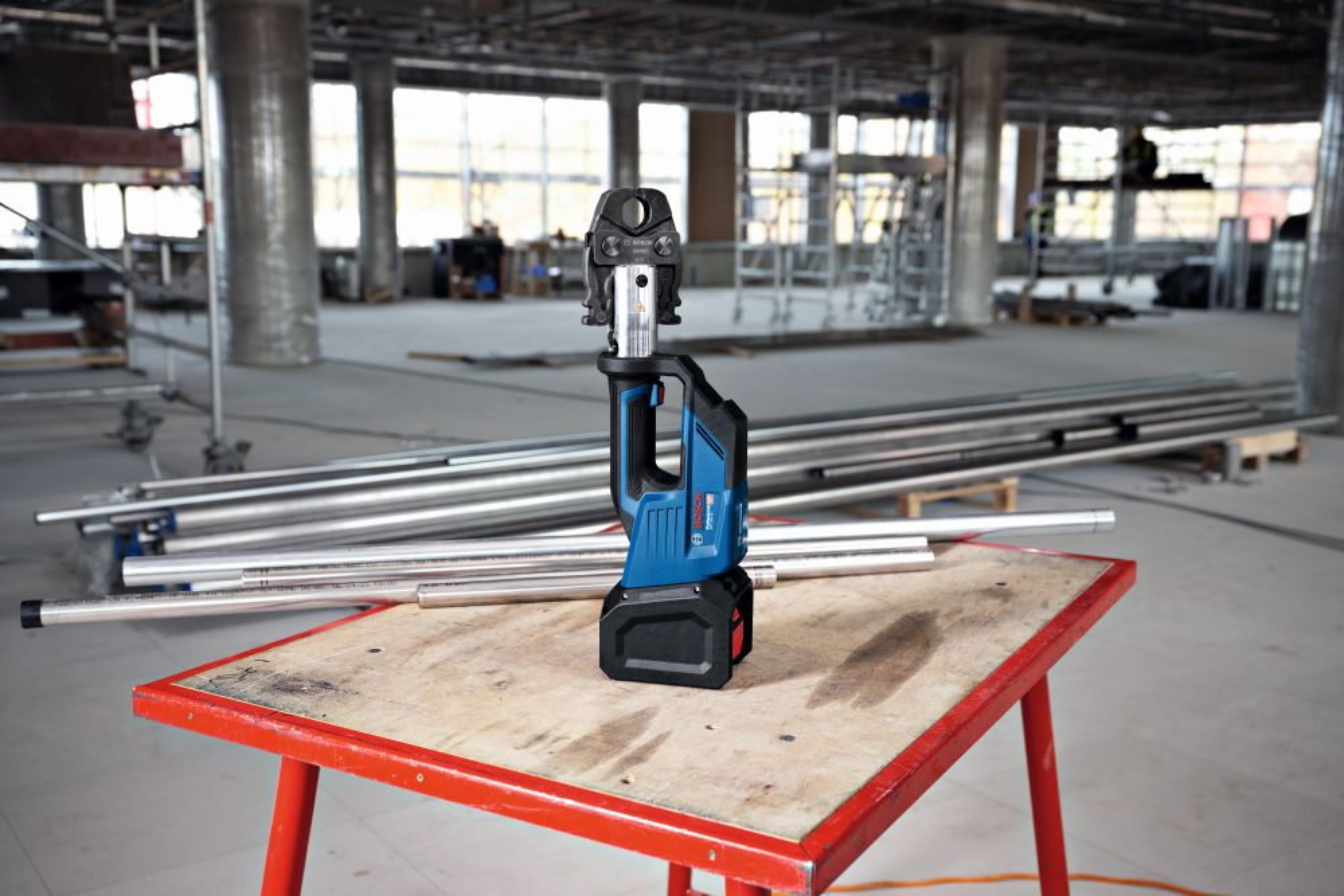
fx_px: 1419
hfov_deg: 50.7
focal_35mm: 38
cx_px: 672
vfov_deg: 35.1
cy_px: 448
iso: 500
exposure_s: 1/80
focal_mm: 38
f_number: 5
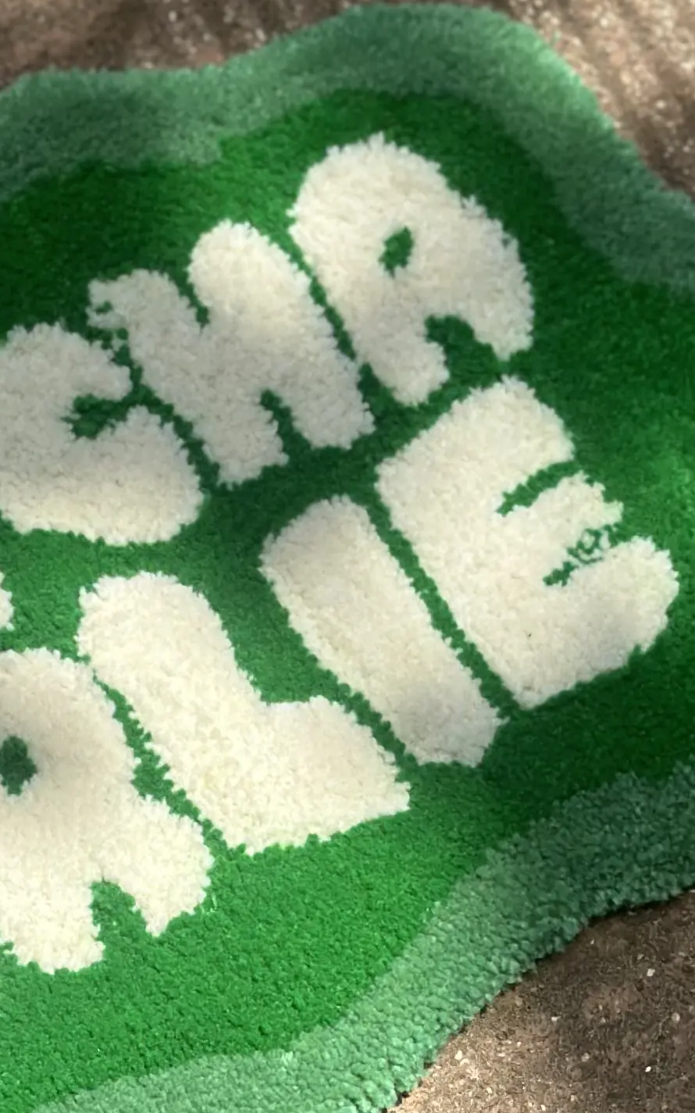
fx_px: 4366
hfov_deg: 9.0
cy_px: 533
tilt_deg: -63.7
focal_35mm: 144
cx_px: 12
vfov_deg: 14.5
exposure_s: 1/3876
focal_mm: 6.86
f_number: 1.78
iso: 100
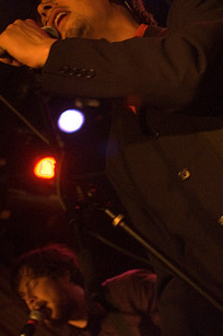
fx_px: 819
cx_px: 83
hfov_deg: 15.5
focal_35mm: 88
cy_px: 132
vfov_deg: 23.1
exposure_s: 1/30
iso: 1600
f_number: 2.8
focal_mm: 40
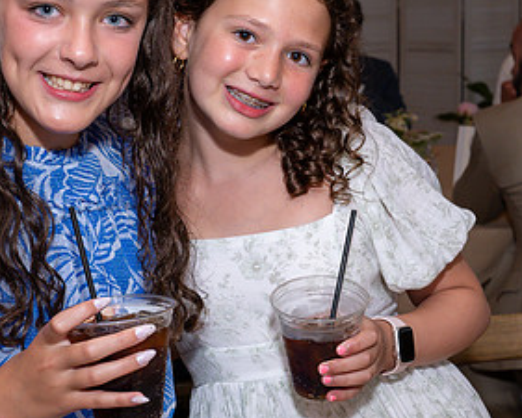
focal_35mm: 94
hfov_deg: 20.4
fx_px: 1453
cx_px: 245
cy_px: 202
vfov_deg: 16.4
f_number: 7.1
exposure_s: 1/250
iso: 640
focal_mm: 38
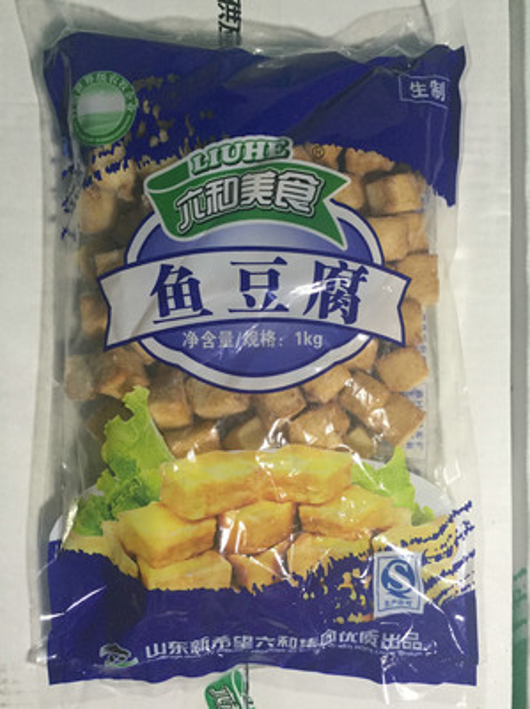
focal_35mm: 29
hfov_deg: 48.1
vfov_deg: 61.7
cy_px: 354
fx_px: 593
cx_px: 265
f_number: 2.2
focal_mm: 4.15
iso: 160
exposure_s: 1/30
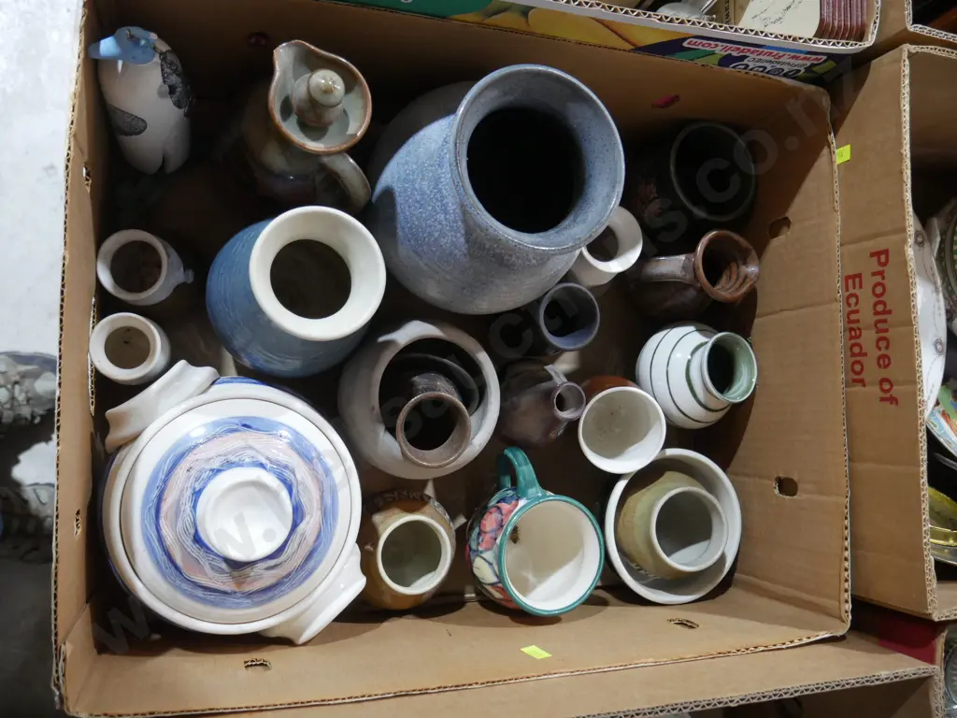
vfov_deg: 49.7
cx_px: 478
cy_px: 359
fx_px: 774
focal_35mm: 28
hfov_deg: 63.4
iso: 1600
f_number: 3.5
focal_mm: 14
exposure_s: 1/60
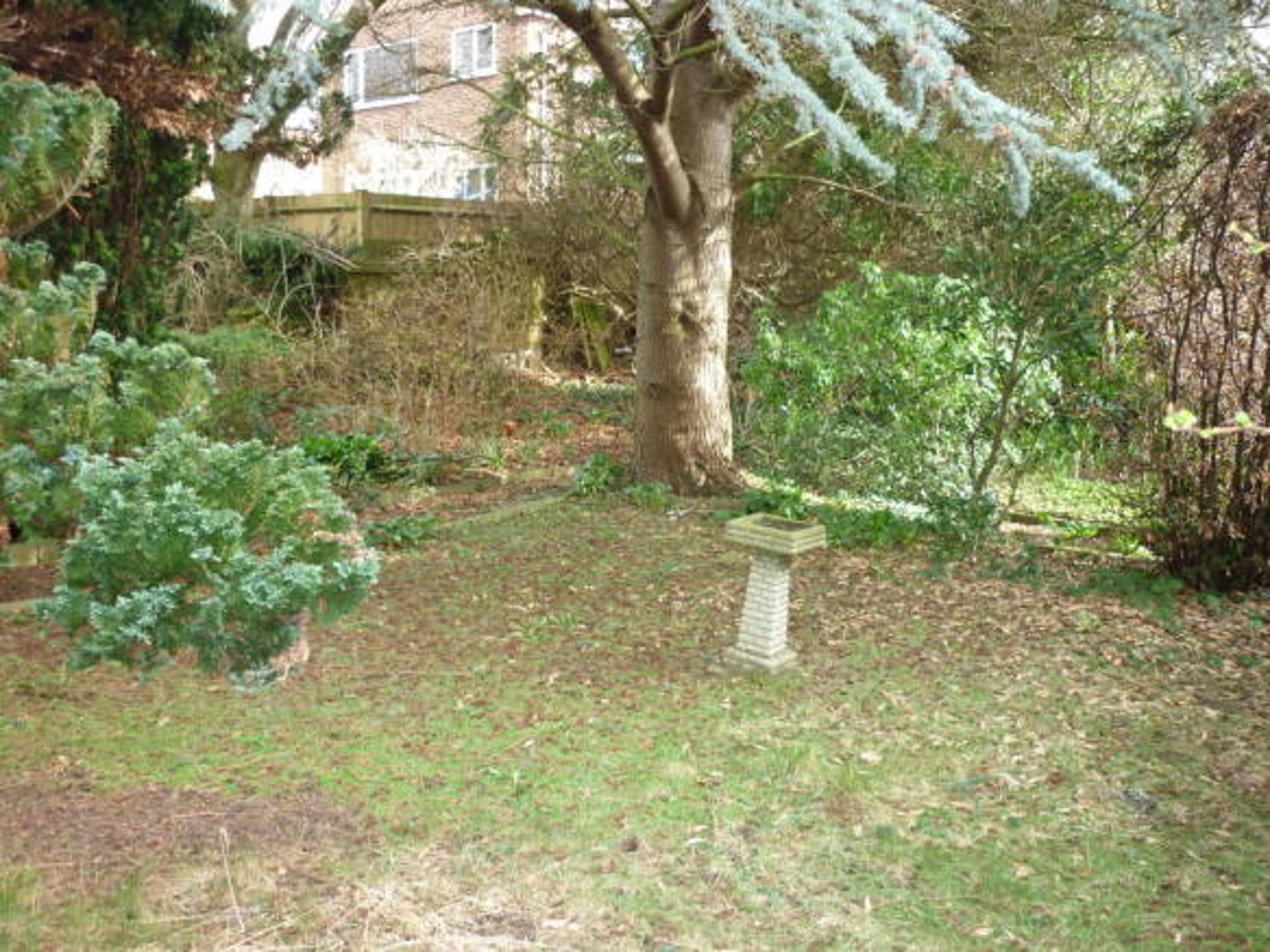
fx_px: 1210
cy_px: 476
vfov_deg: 42.9
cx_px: 635
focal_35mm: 33
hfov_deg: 55.4
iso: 200
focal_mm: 5.5
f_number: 2.8
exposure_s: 1/100
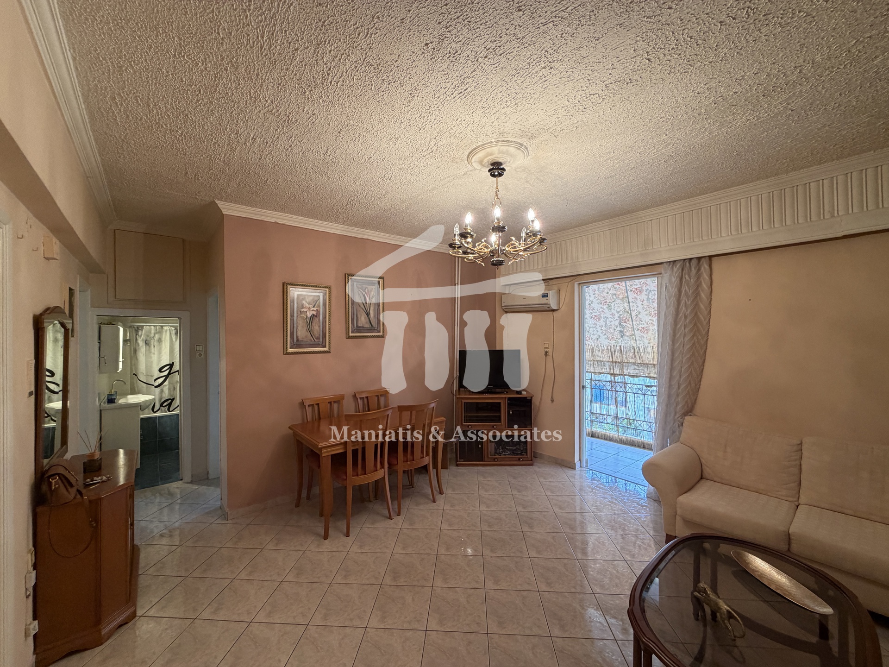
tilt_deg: +0.4
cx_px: 444
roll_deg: +0.5
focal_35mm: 14
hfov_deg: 102.1
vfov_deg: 85.7
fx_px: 360
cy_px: 334
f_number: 2.2
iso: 160
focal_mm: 2.22
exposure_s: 1/50
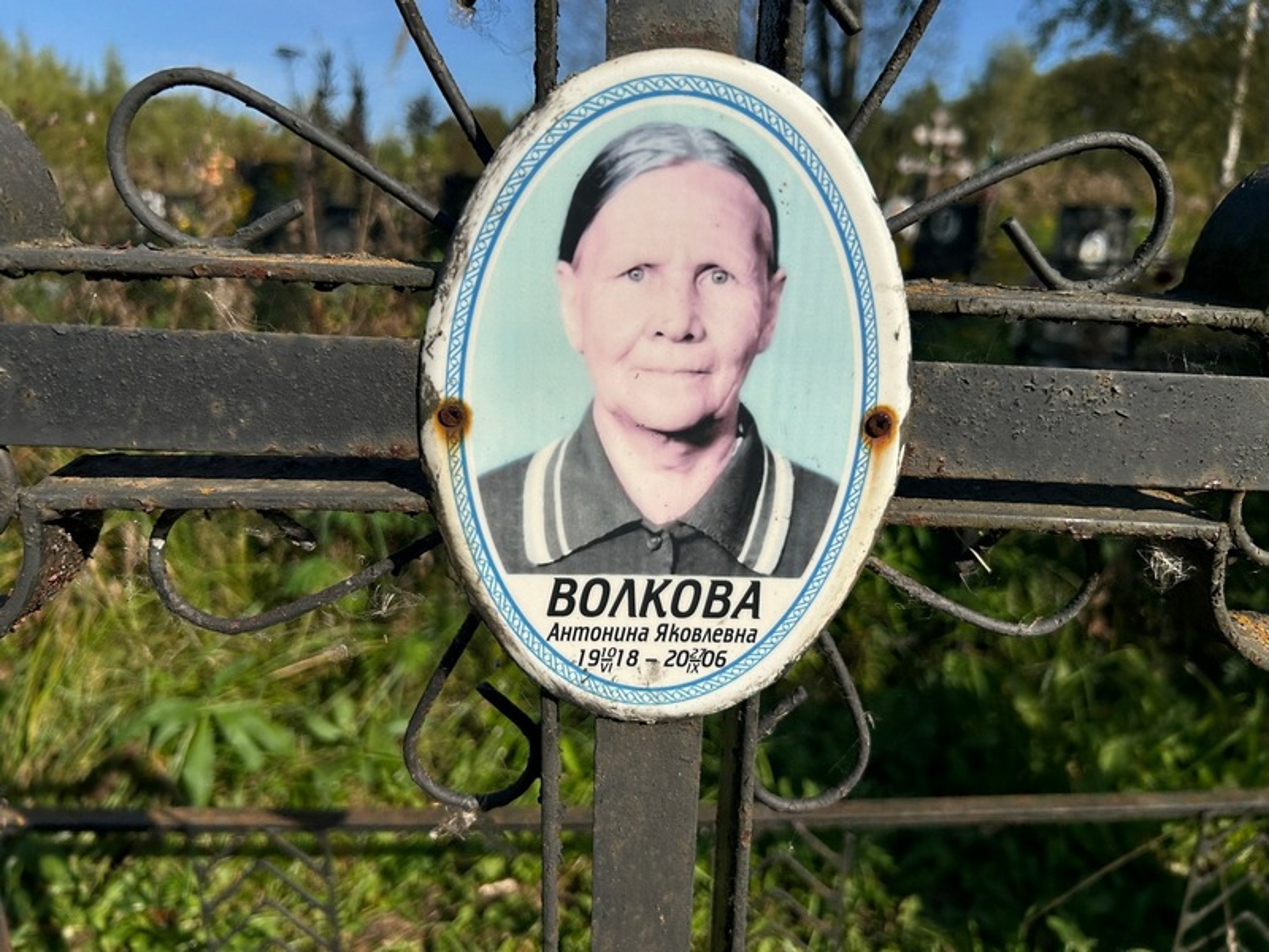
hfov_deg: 67.3
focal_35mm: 26
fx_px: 953
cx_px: 634
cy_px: 476
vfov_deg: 53.1
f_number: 1.5
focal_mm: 5.7
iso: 50
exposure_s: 1/10309
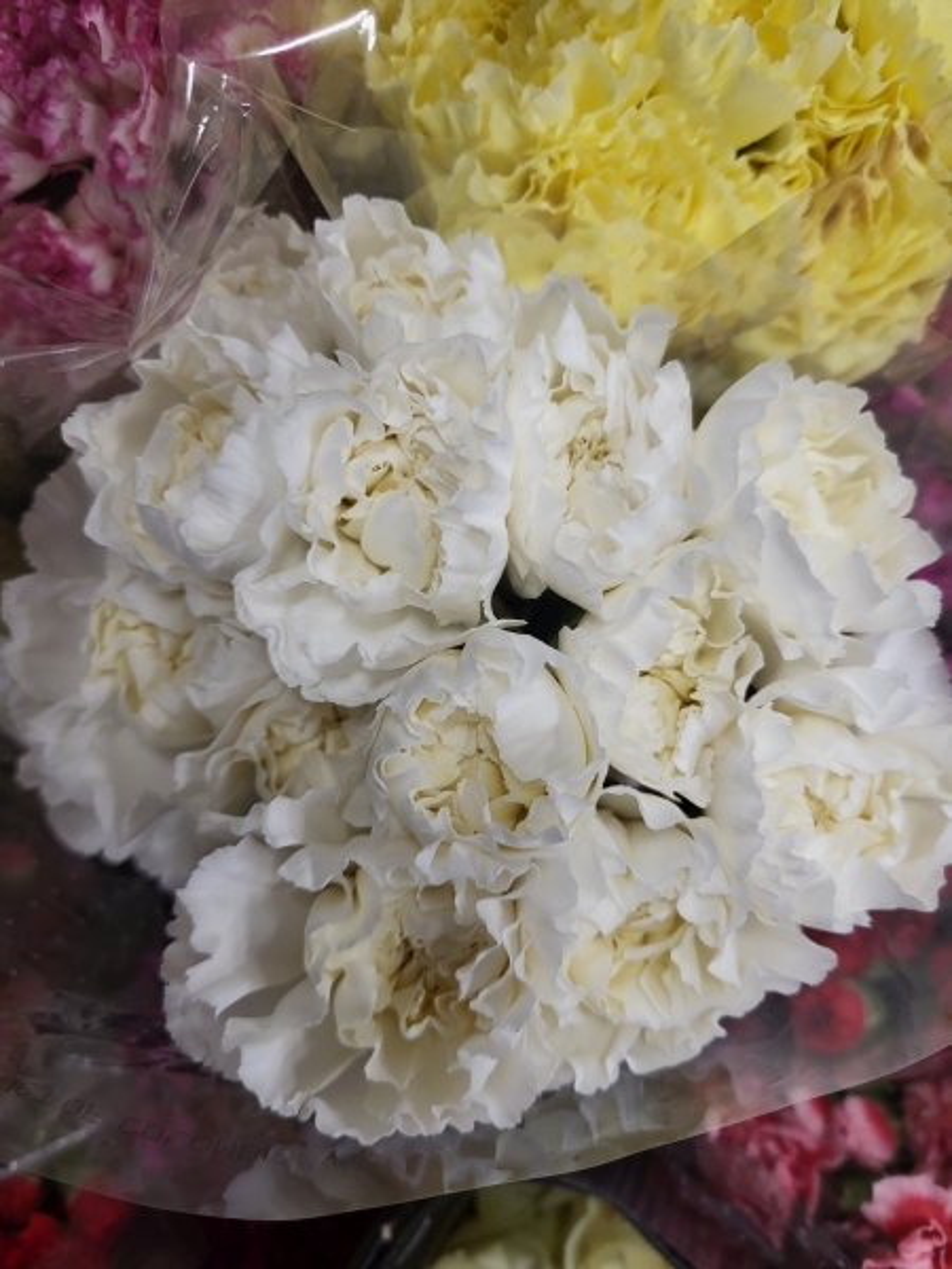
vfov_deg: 67.3
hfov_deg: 53.1
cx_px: 476
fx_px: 953
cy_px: 634
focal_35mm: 26
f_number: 1.8
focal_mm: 5.4
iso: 160
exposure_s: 1/50
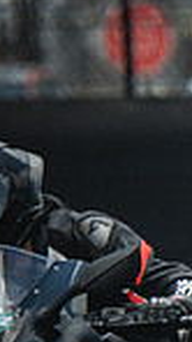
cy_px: 410
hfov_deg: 0.5
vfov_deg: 0.9
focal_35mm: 2466
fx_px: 22370
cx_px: 650
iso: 1600
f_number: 5.6
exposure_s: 1/1600
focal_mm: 400
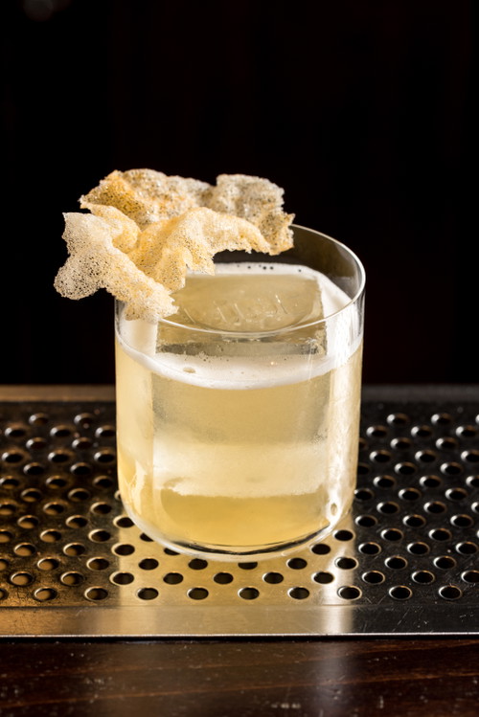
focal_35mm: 90
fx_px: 1794
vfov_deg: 22.6
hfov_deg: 15.2
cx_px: 240
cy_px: 358
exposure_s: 1/200
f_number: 9
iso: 400
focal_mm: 90
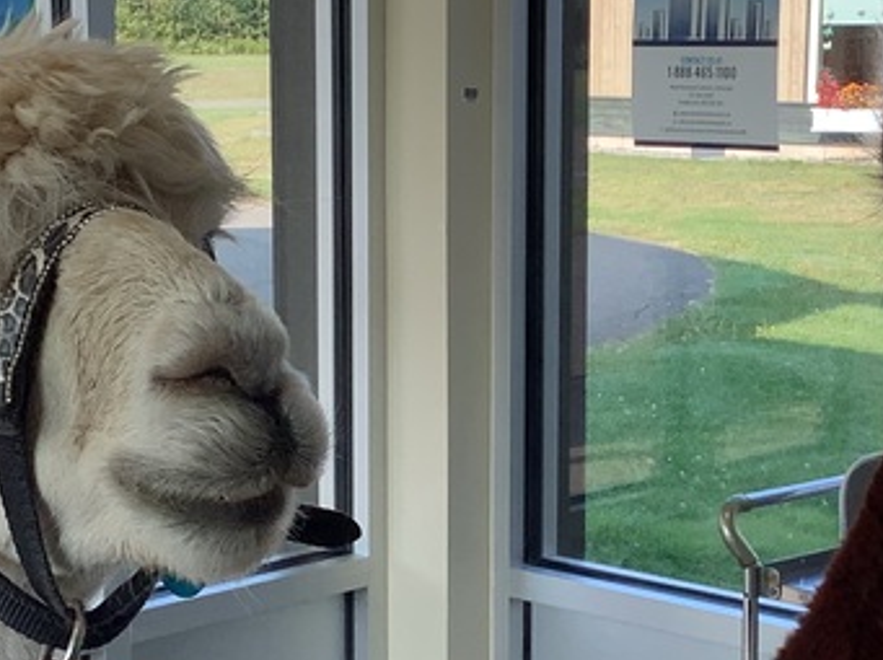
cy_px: 461
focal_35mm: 91
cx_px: 445
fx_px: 2319
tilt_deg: -13.4
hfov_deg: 21.6
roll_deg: -0.1
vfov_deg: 16.2
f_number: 2.4
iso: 25
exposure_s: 1/129
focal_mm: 3.3
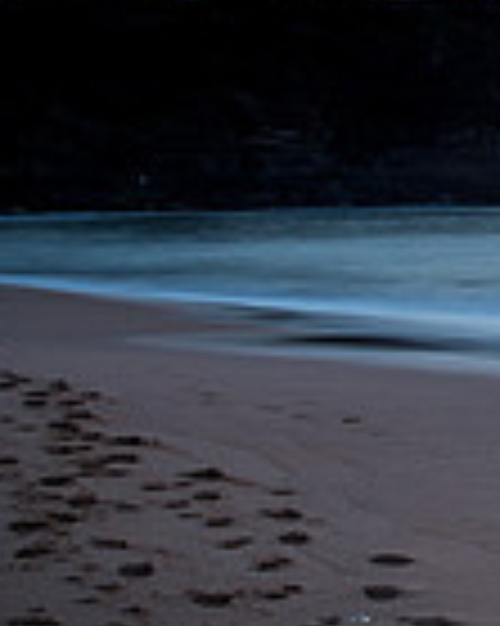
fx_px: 1741
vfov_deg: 20.4
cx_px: 1252
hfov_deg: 12.4
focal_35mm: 94
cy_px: 263
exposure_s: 10
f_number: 11
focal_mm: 24
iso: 31
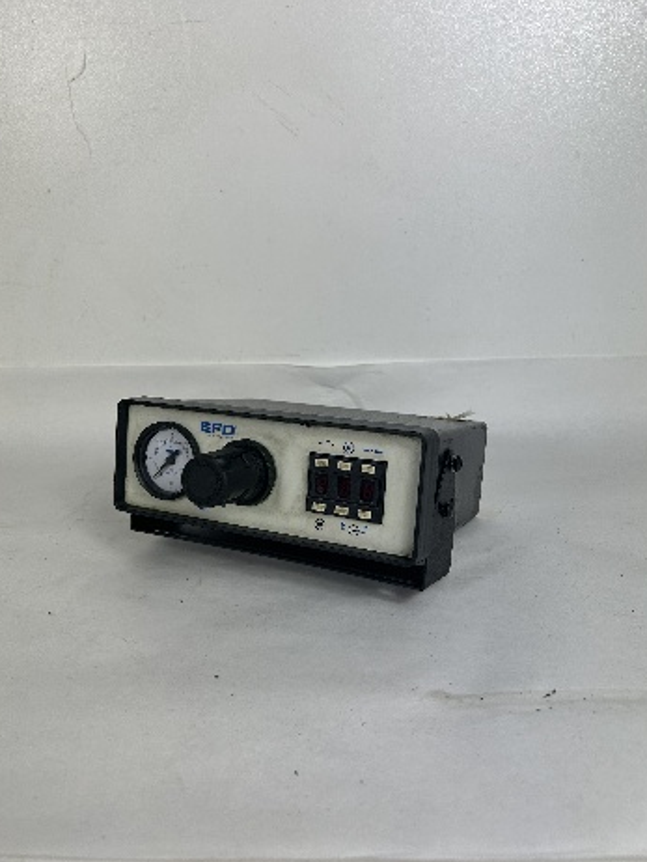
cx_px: 323
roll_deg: +1.9
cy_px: 440
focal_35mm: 27
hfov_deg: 51.4
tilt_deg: -19.5
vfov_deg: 65.3
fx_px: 672
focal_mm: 5.7
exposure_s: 1/404
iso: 50
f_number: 1.5
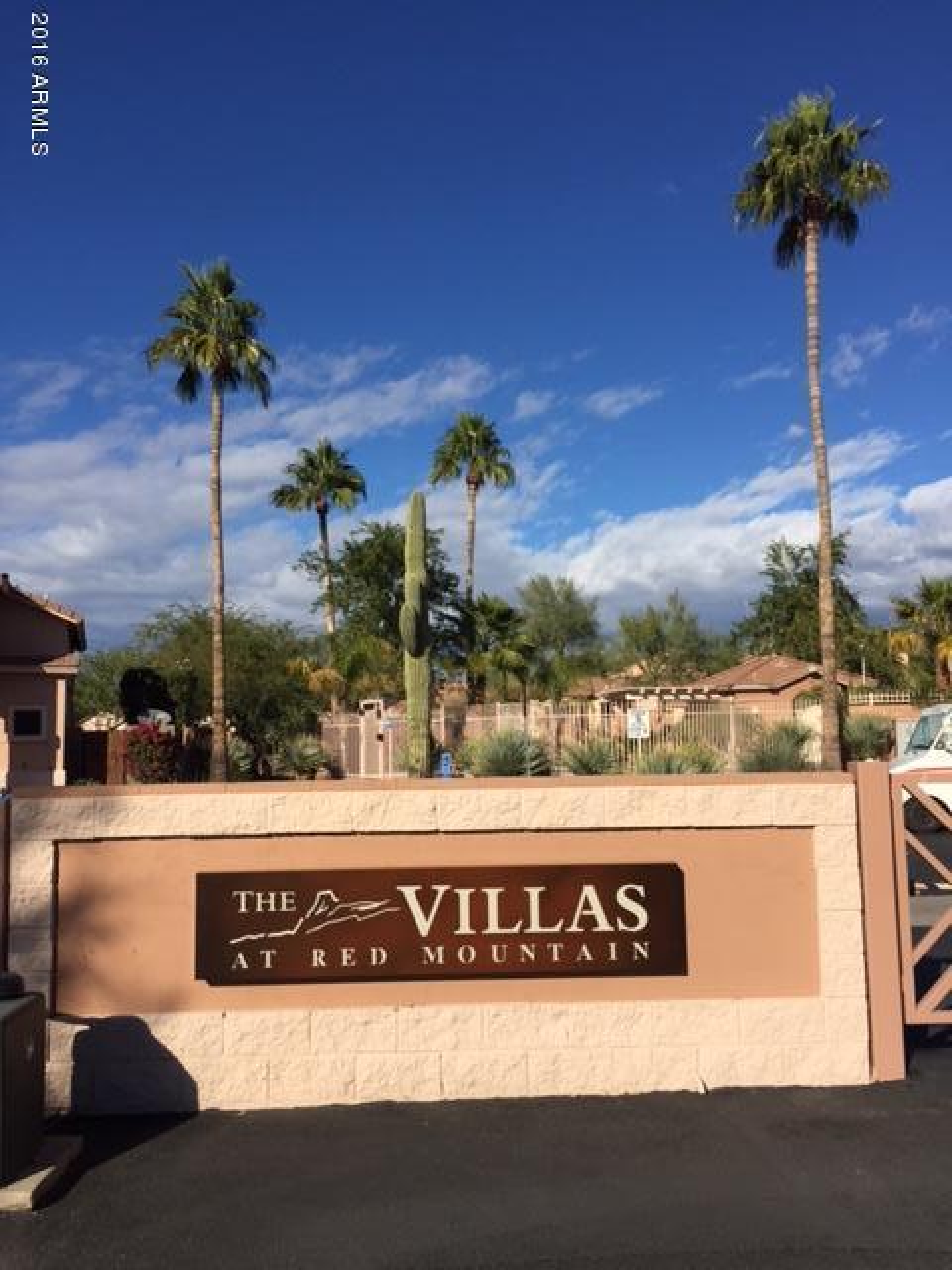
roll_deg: +0.3
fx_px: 1063
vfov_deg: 61.7
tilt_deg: +6.2
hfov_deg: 48.2
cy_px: 635
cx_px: 476
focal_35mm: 29
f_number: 2.2
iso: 32
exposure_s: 1/3968
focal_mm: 4.15
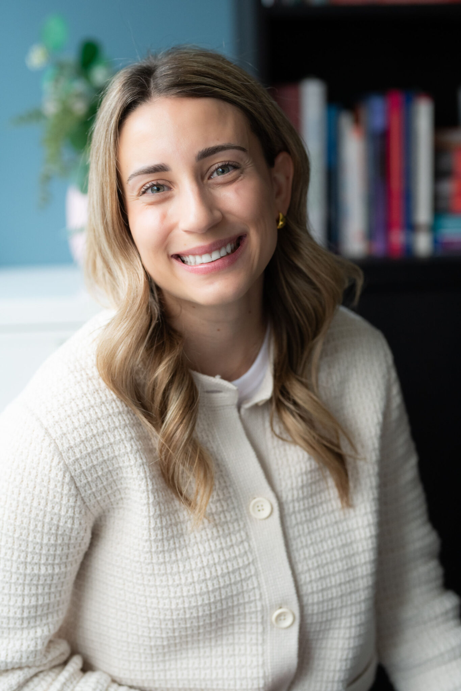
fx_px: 1633
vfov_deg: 23.9
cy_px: 346
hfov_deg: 16.1
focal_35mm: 85
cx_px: 230
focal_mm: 85
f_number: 2.8
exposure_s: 1/200
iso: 1000
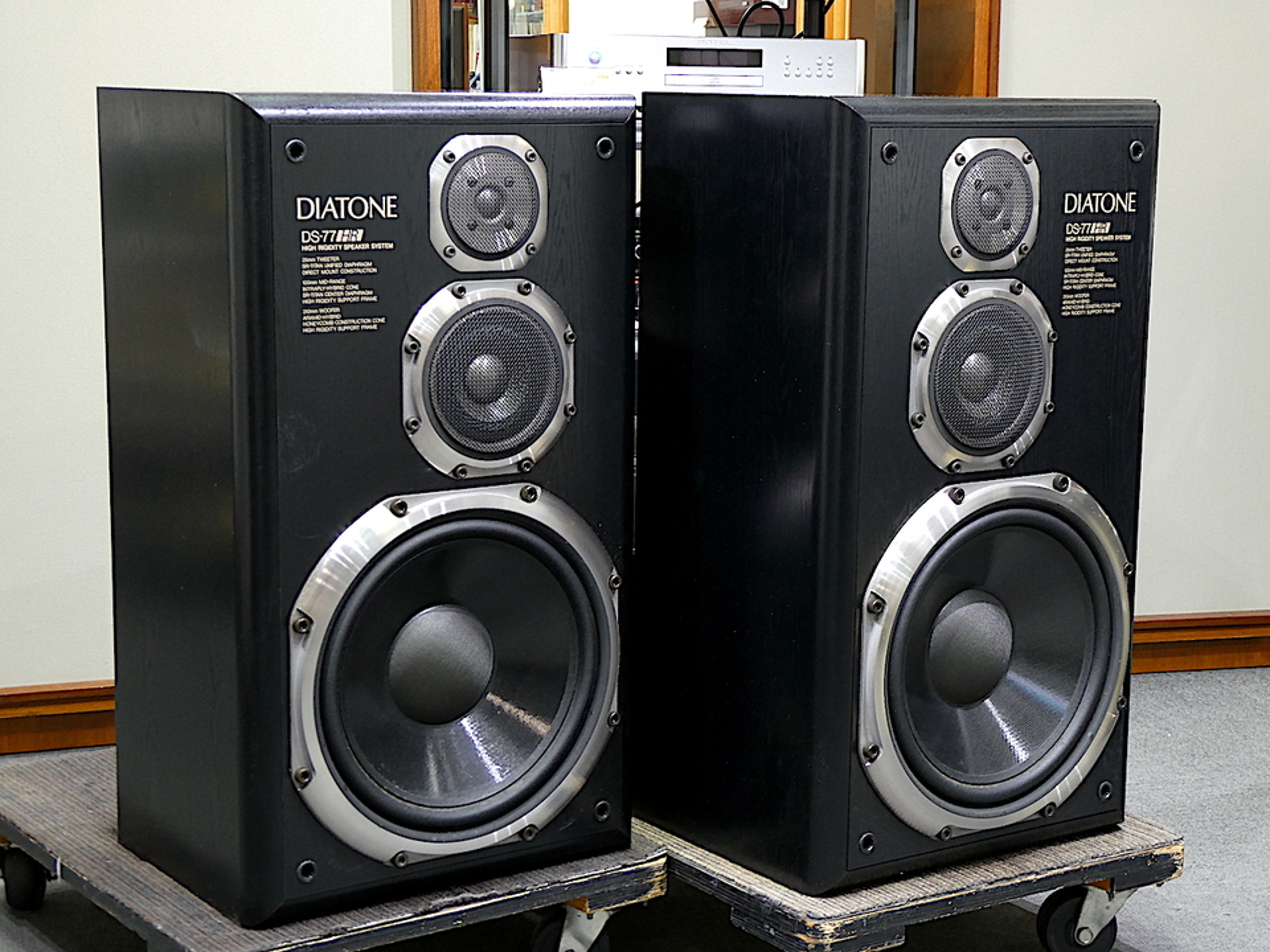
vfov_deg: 24.0
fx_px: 2238
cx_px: 635
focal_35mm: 61
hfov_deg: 31.7
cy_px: 476
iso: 200
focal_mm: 10.9
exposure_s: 1/2.5
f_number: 4.3
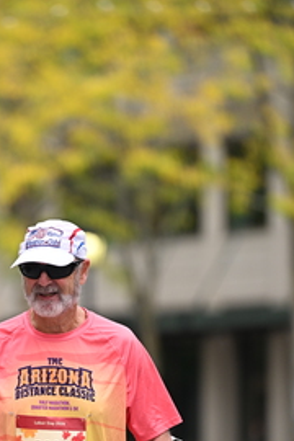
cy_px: 358
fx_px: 4998
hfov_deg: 3.4
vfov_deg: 5.0
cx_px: 4
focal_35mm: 408
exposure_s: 1/2000
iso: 640
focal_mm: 200
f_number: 2.8
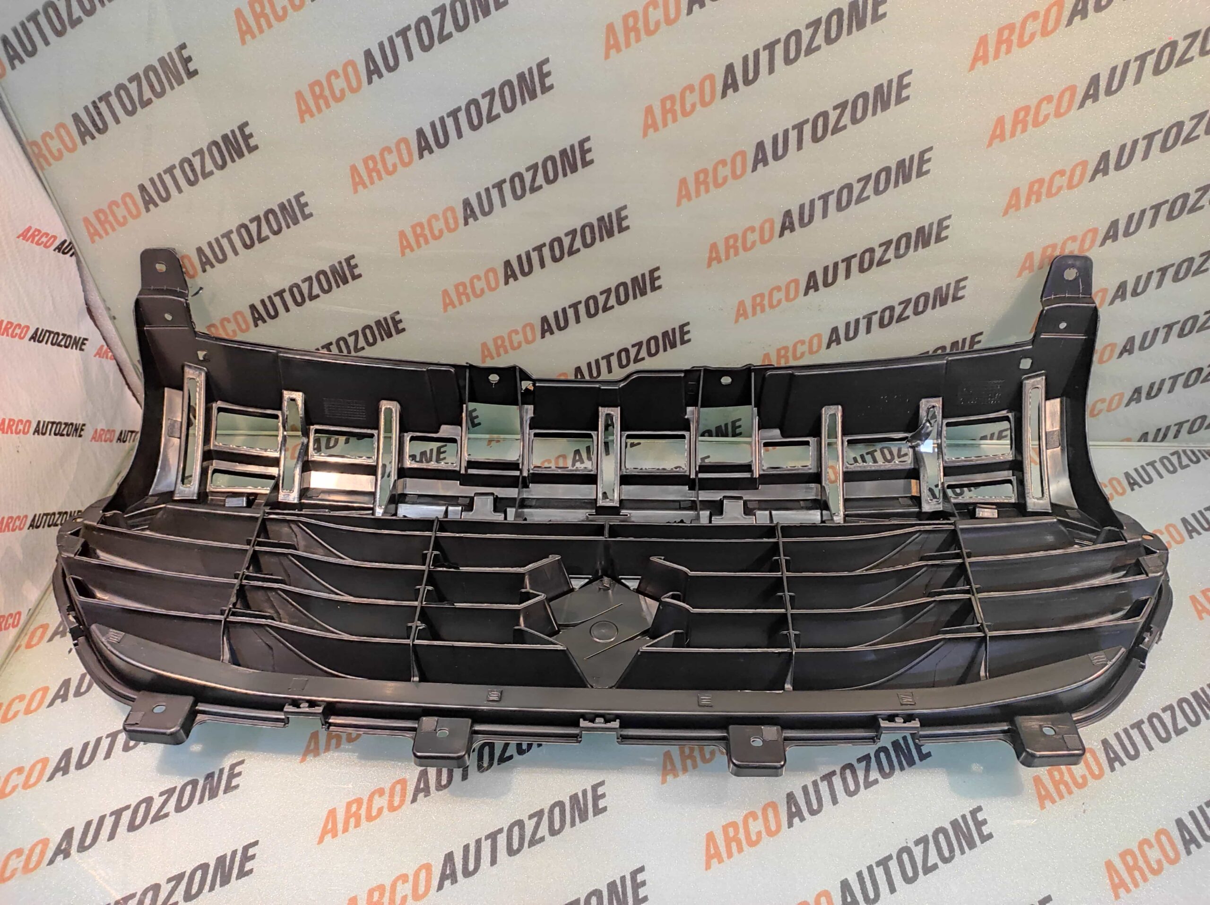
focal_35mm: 17
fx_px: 594
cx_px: 605
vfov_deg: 74.7
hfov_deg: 91.1
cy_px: 452
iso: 1260
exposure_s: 1/33
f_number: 1.79
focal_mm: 4.74
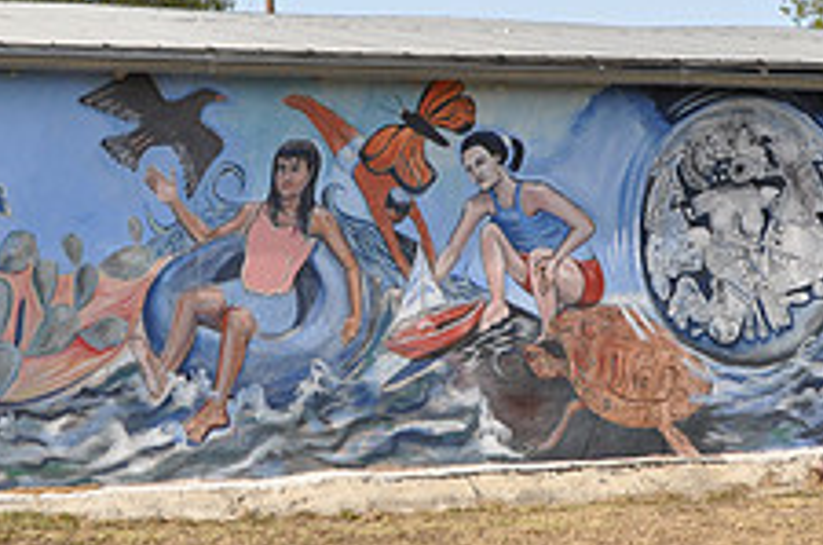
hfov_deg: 24.9
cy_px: 243
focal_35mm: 81
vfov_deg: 16.7
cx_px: 252
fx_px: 1854
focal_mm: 21
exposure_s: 1/160
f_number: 6.3
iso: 200
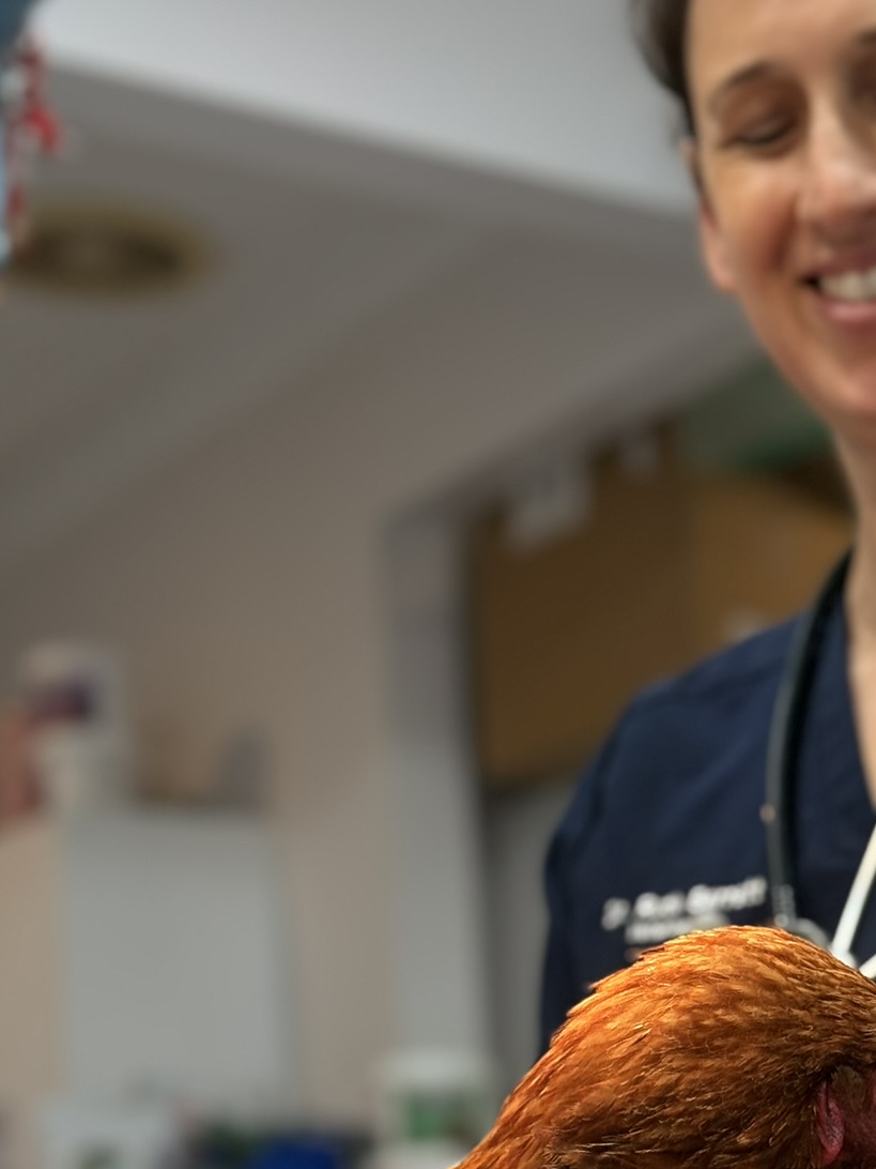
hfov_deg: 16.3
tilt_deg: +12.5
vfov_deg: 21.6
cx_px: 744
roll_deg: +3.2
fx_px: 3037
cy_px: 882
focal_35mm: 90
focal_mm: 6.76
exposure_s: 1/100
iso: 100
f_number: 1.78
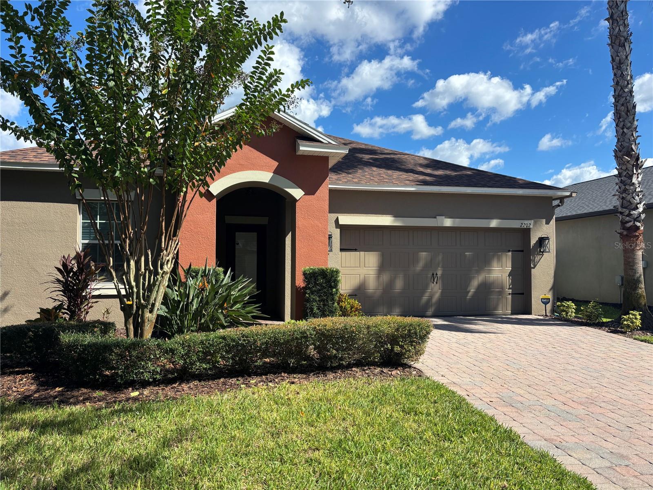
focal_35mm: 26
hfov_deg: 67.3
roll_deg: -0.1
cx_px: 326
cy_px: 245
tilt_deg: +2.4
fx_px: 490
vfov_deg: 53.1
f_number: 1.6
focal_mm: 5.96
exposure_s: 1/2398
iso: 50
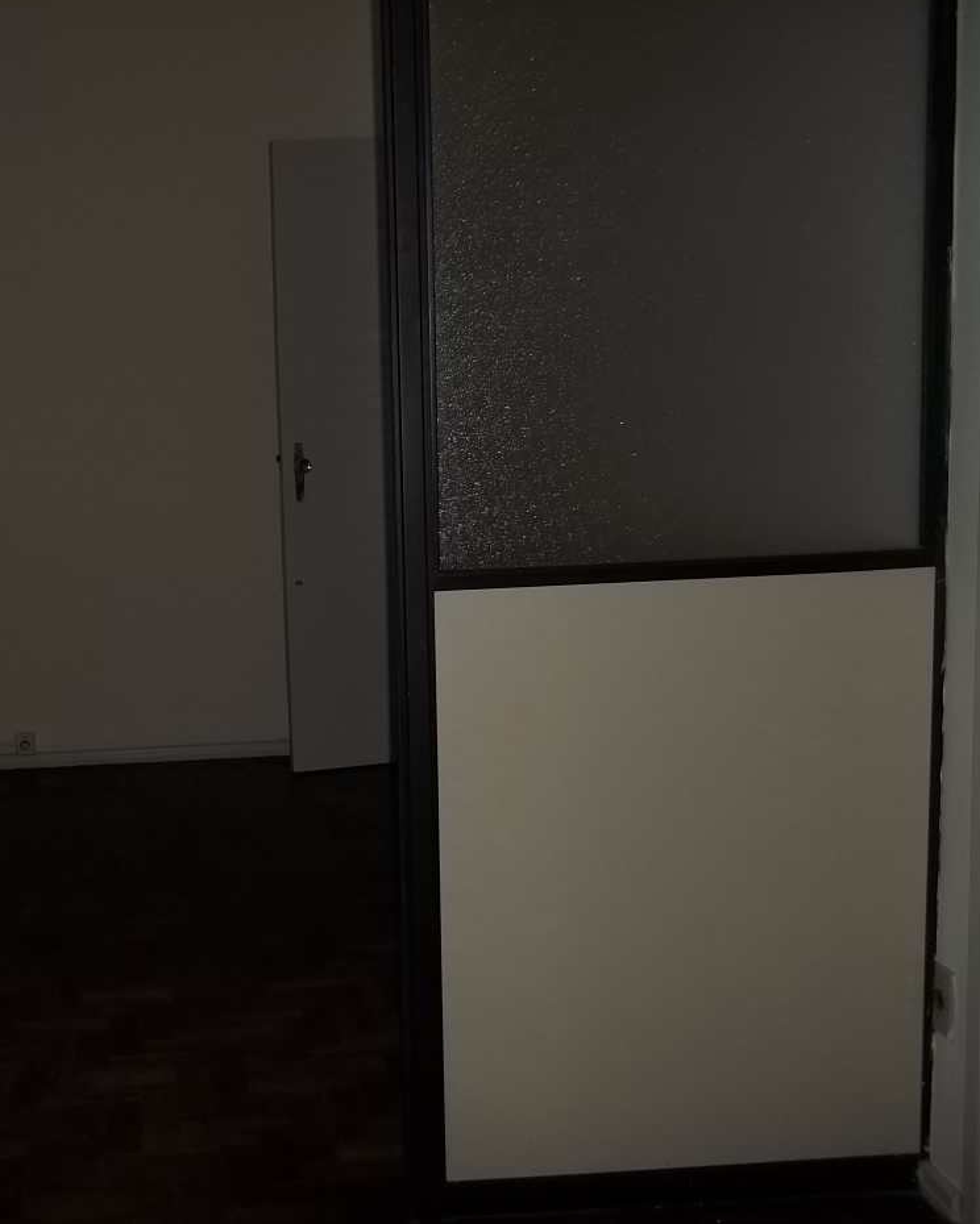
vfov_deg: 42.9
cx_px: 146
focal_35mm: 43
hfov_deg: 33.5
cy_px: 619
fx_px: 1559
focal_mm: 5.7
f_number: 2.9
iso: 64
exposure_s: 1/30
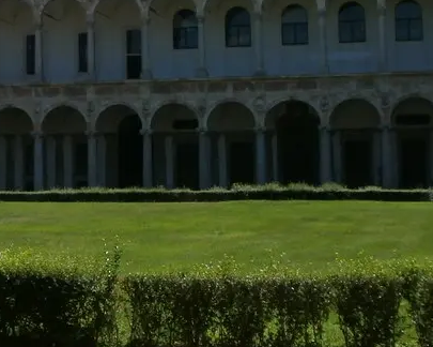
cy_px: 29
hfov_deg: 20.7
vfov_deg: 16.6
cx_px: 61
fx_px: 1166
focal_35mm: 91
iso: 100
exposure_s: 1/1600
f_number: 2.9
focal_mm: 4.8
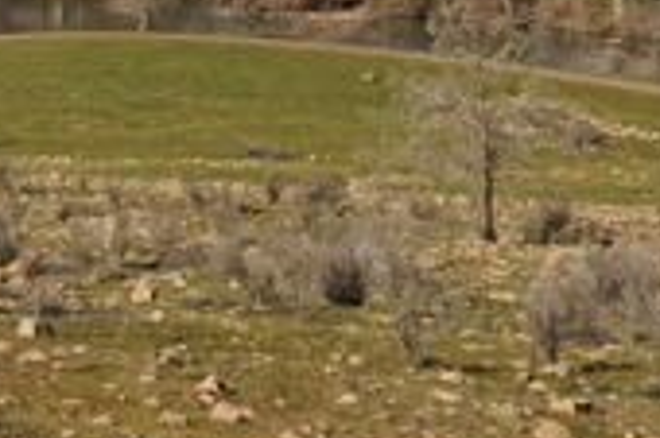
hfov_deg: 10.7
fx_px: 3443
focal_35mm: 188
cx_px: -186
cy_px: -395
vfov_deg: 7.1
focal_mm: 40
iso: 200
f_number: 9
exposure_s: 1/640
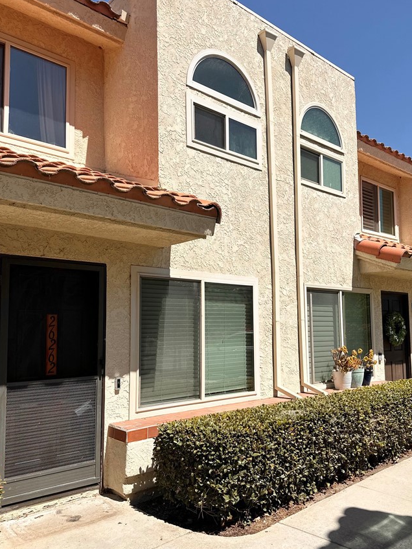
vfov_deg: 61.6
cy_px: 288
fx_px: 460
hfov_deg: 48.1
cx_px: 235
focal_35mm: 29
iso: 80
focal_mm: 6.86
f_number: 1.78
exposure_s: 1/6211
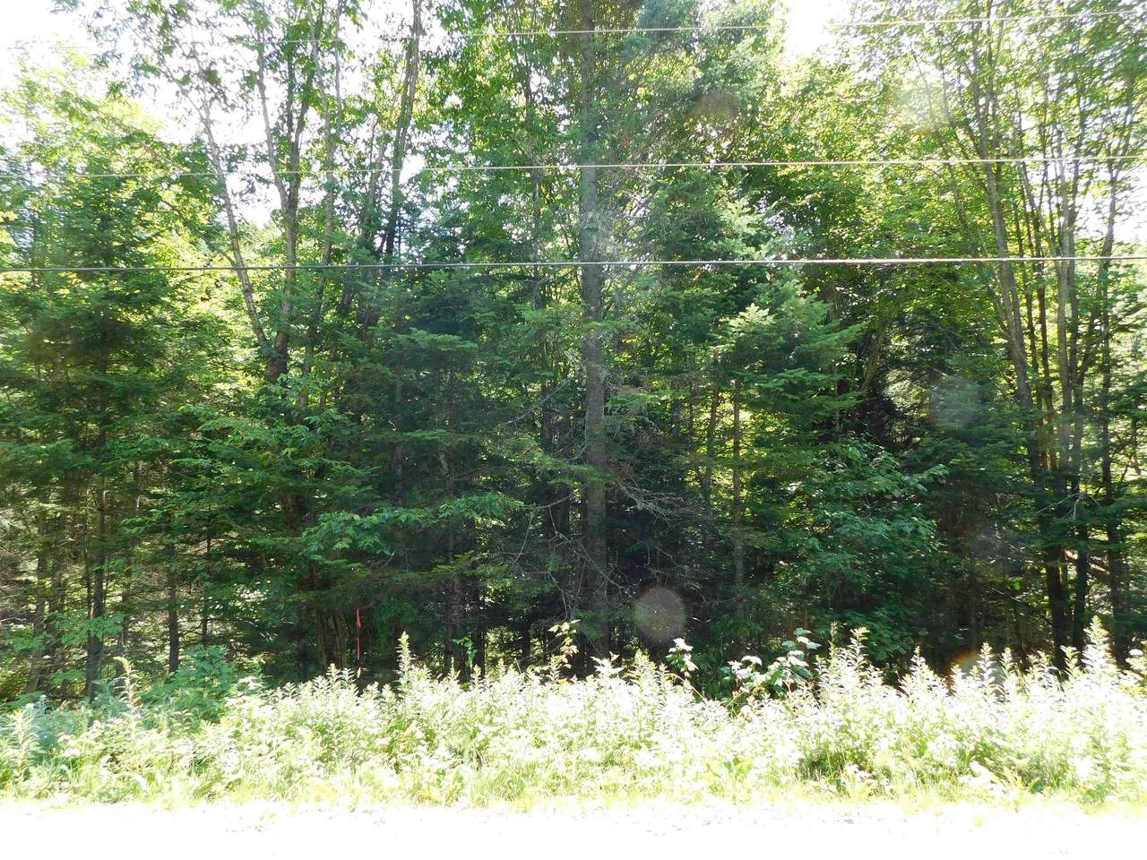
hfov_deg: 73.9
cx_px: 574
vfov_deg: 58.9
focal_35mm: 23
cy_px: 430
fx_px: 762
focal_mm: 4
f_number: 3
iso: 125
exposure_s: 1/200
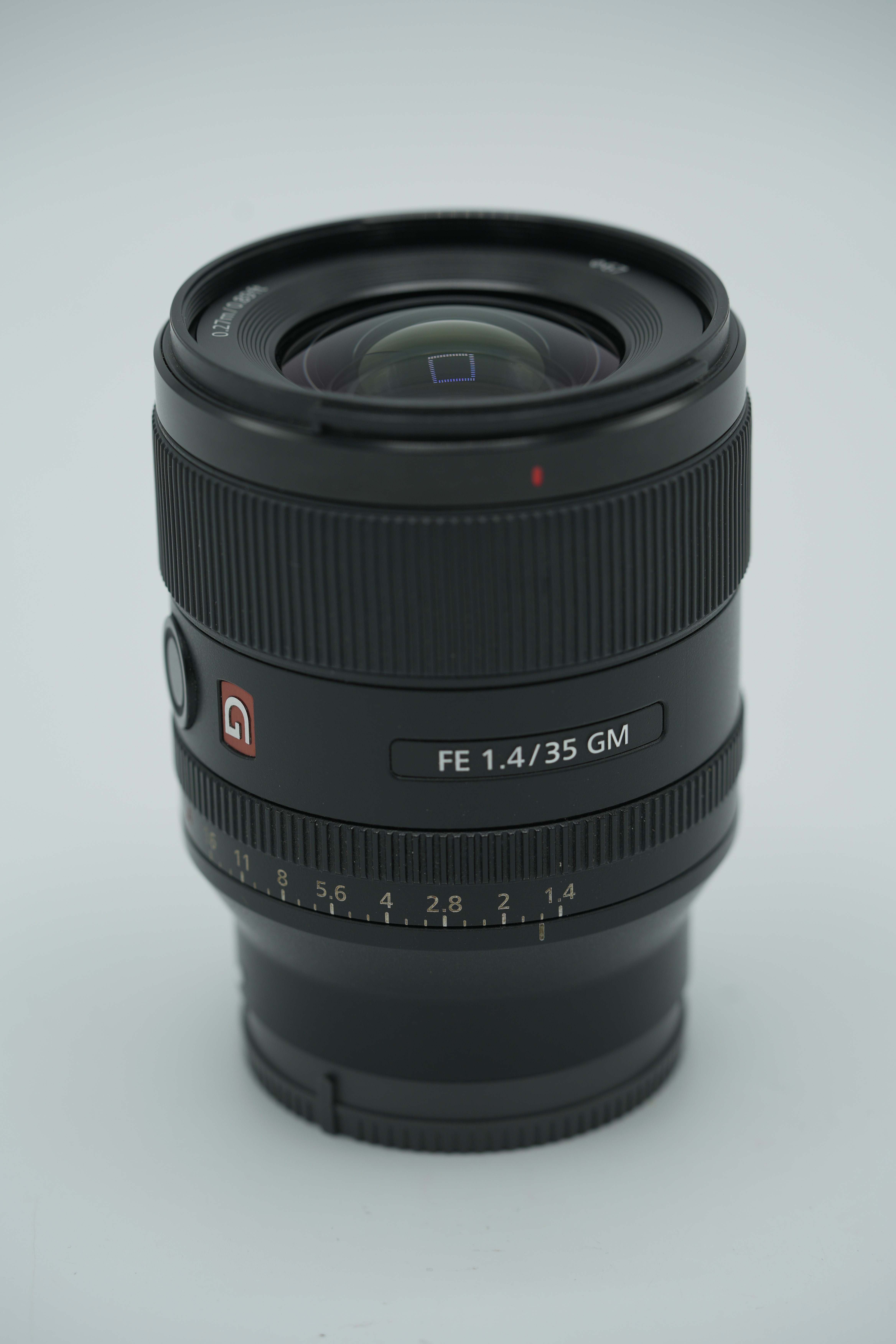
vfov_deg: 22.6
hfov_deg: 15.2
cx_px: 448
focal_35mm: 90
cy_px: 672
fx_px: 3360
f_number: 4.5
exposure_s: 1/200
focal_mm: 90
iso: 125
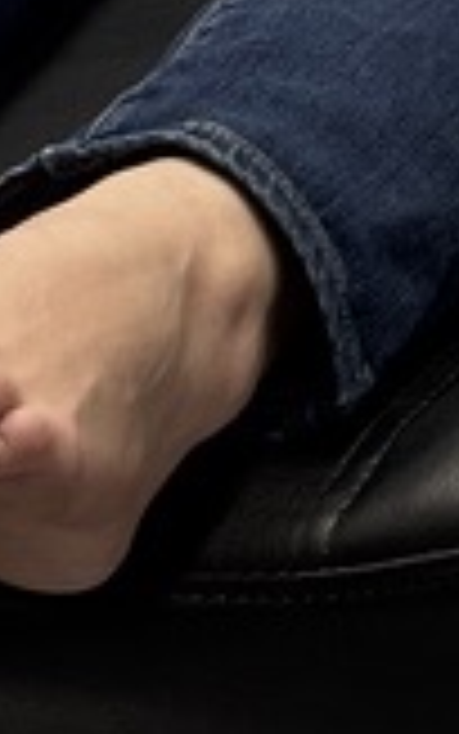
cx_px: 531
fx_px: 6399
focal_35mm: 320
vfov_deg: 6.2
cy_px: -1279
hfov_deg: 4.1
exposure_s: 1/60
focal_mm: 6.76
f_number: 1.78
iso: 100
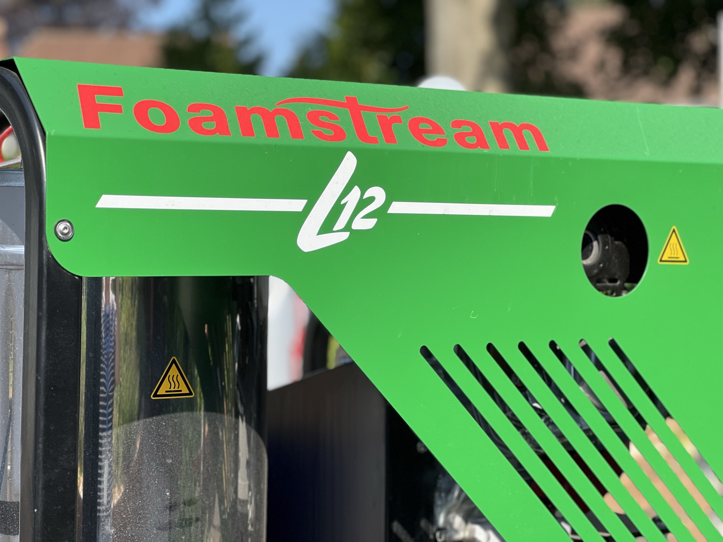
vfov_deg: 19.1
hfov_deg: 25.3
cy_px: 271
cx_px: 362
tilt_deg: -0.4
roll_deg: +1.4
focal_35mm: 77
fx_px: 1608
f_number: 2.8
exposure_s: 1/356
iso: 32
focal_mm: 9
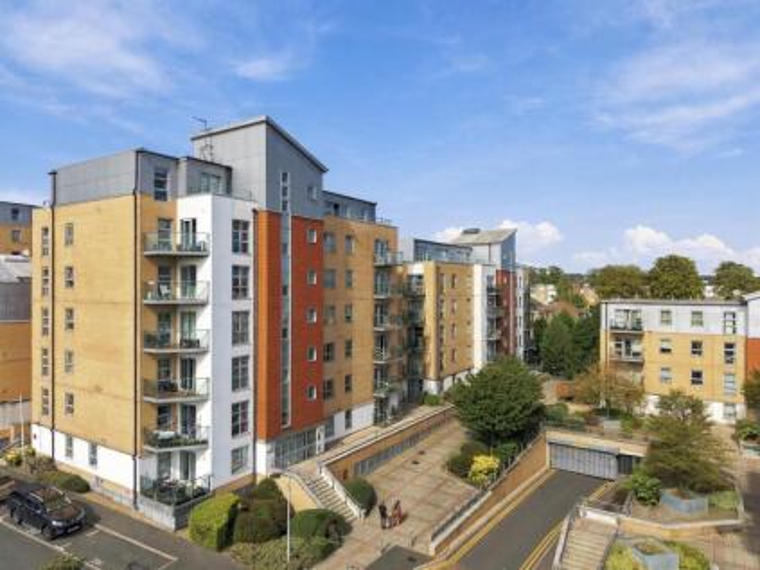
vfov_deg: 56.8
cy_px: 285
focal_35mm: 24
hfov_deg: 71.6
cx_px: 380
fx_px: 527
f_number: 1.8
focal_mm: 8.7
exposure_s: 1/5000
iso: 140
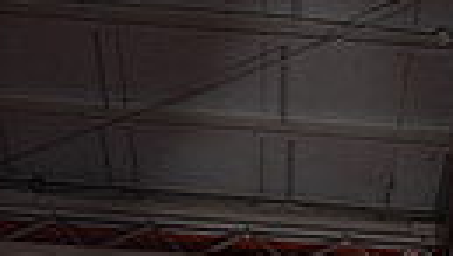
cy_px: 673
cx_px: 246
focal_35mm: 117
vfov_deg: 9.1
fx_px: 1407
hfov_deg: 18.3
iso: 400
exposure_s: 1/250
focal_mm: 32
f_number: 5.6
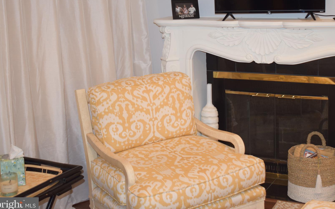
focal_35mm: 61
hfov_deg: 33.5
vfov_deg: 21.3
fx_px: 554
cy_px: 70
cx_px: 207
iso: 800
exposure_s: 1/30
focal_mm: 31
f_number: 4.2
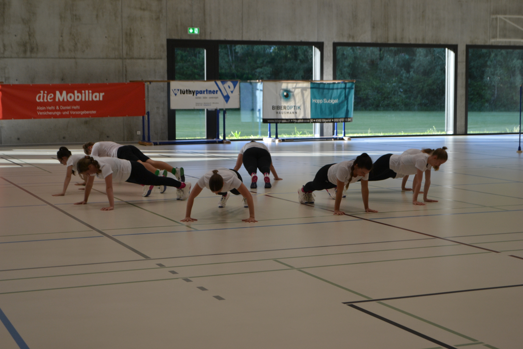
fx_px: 959
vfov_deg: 20.6
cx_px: 262
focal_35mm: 66
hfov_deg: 30.5
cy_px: 174
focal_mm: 44
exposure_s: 1/125
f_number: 5.6
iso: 360
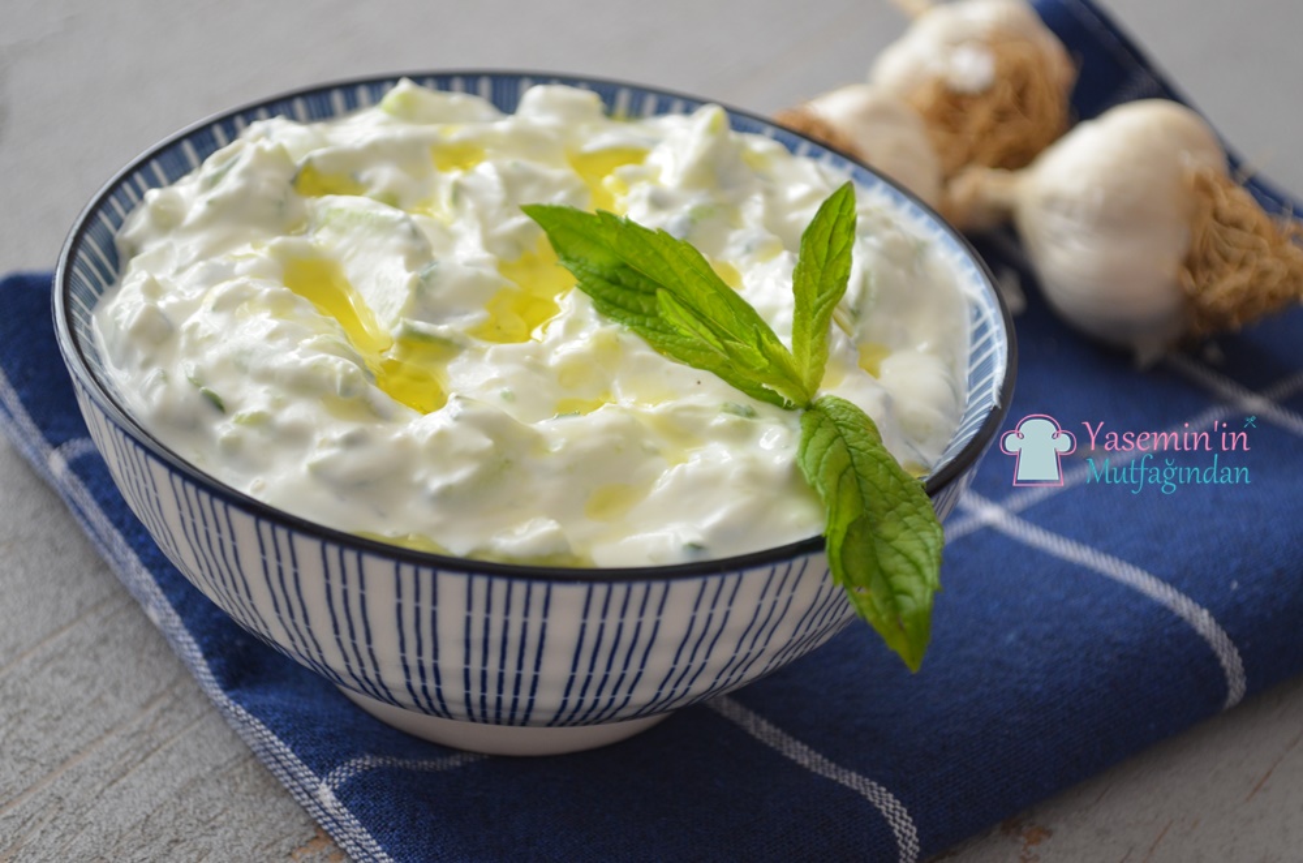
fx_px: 2979
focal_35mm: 82
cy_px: 432
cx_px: 652
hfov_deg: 24.7
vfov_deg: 16.5
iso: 560
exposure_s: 1/60
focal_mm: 55
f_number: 5.6
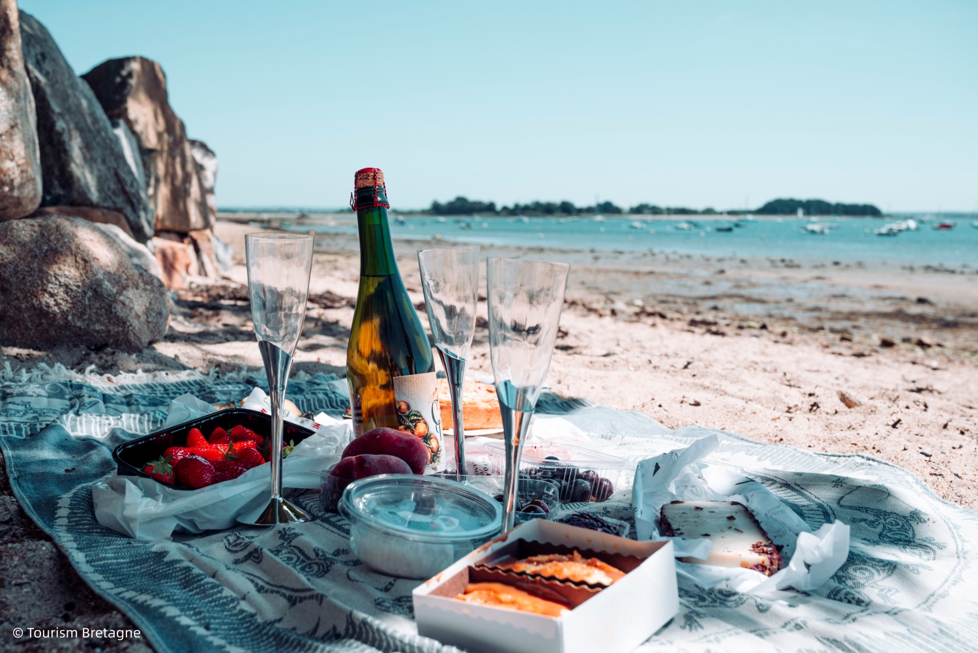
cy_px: 326
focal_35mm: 38
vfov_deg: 35.1
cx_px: 489
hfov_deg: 50.7
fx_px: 1033
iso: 100
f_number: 8
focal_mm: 38
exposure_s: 1/500
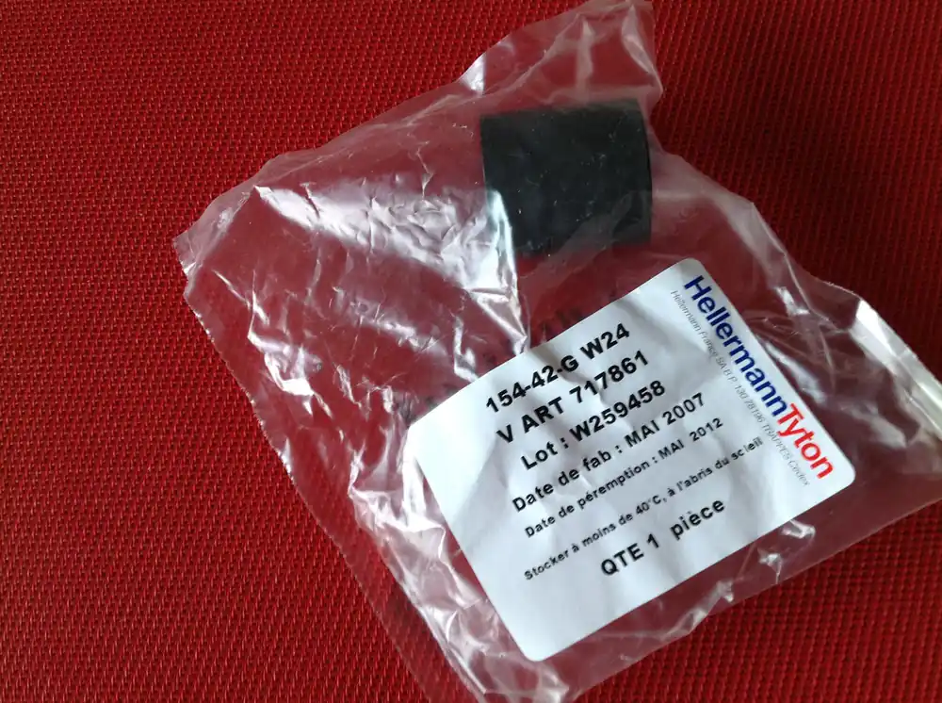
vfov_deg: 40.6
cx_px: 471
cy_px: 352
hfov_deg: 52.7
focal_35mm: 35
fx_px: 951
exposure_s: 1/15
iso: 100
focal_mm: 4.28
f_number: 2.4
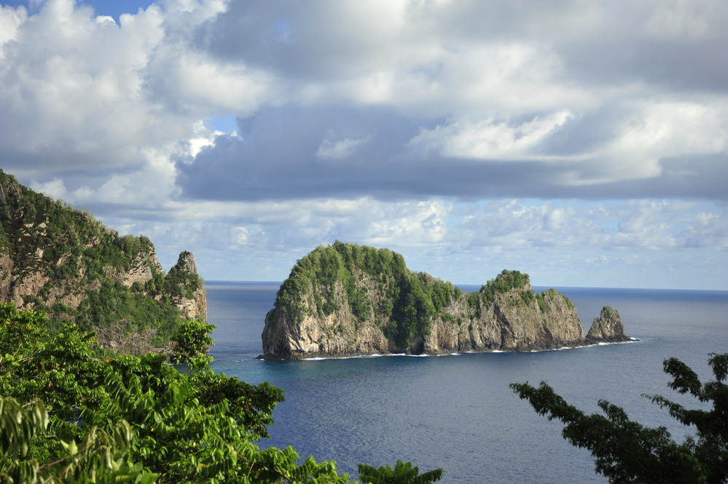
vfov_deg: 20.6
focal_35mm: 66
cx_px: 364
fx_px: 1334
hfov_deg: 30.5
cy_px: 242
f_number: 5.3
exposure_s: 1/800
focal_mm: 66
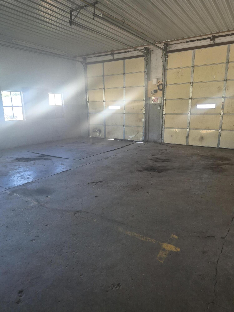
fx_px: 207
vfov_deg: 73.9
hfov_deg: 58.9
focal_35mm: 23
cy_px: 156
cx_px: 117
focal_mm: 5.4
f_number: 1.8
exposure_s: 1/120
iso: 200
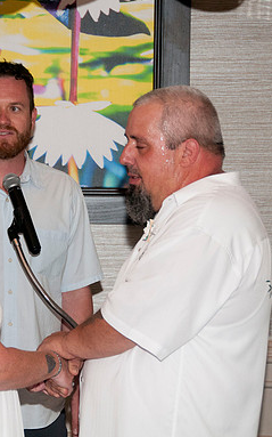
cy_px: 218
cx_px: 44
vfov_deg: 11.3
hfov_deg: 7.1
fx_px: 2197
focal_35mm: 185
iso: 800
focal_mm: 80
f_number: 5.6
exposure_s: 1/125
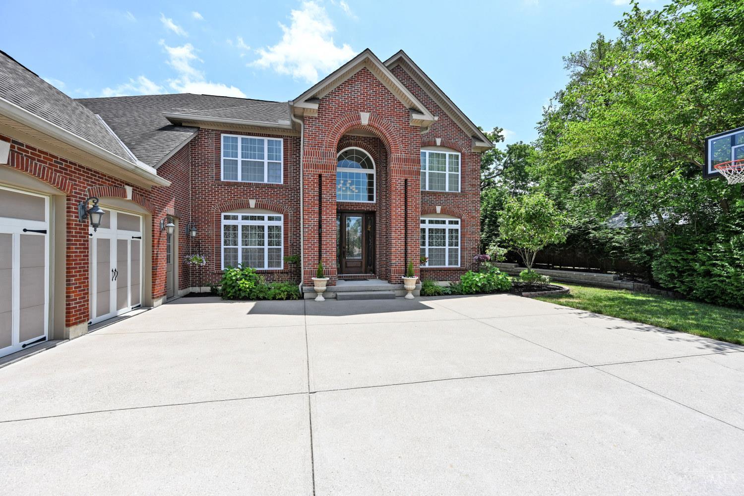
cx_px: 372
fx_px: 289
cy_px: 248
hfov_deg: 104.3
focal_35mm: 14
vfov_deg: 81.2
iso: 100
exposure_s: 1/320
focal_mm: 14
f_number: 7.1
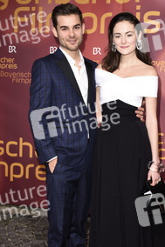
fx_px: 379
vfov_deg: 35.9
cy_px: 163
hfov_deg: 24.5
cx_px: 100
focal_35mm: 55
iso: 160
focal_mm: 26
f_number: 6.3
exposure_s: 1/160
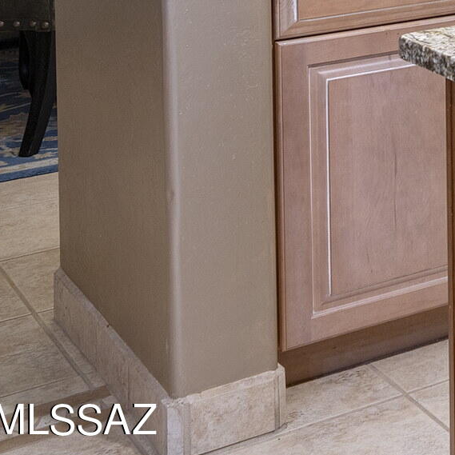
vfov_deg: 16.8
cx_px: 972
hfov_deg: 14.7
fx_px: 1368
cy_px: -258
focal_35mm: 92
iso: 200
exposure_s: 1.6
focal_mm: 22
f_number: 9
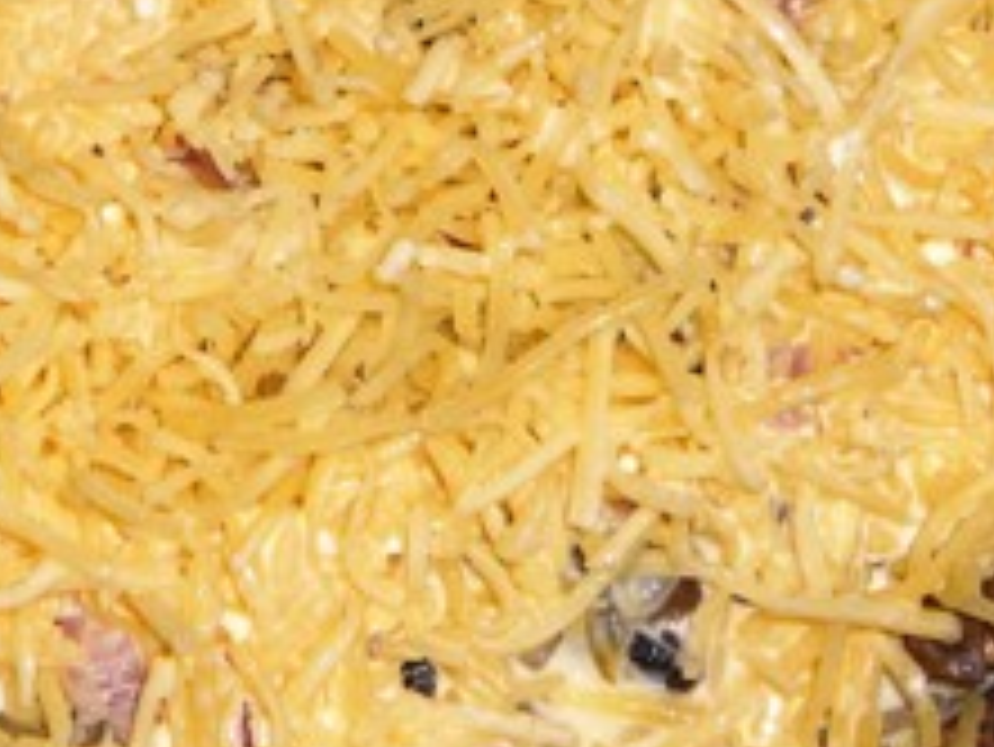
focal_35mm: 116
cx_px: 184
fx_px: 3333
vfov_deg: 12.6
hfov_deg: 16.8
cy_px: -58
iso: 100
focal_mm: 6.7
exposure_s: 1/30
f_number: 3.9
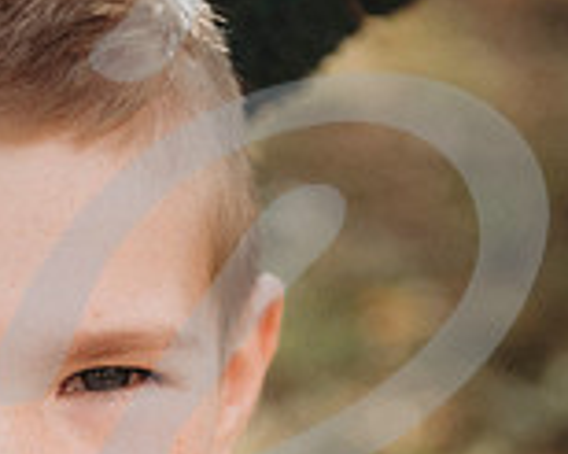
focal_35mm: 247
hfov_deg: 7.8
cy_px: 530
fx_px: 4150
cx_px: -37
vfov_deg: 6.2
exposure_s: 1/400
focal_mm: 70
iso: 100
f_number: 2.8
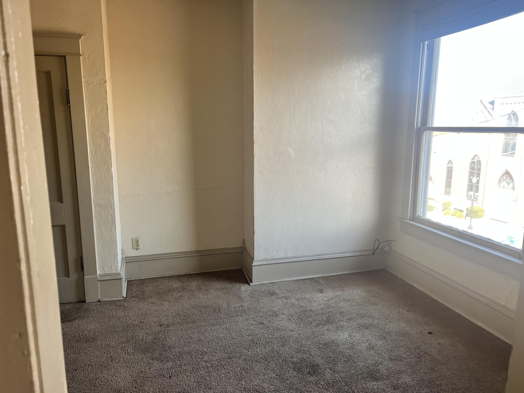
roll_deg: -1.4
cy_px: 196
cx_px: 262
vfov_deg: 53.1
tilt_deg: -13.8
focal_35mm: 26
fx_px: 394
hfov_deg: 67.3
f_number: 1.5
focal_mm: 5.7
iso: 100
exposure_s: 1/121
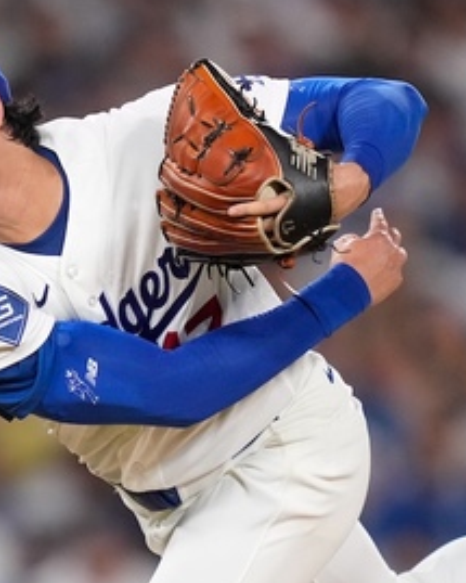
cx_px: 115
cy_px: 289
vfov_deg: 3.4
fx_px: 9953
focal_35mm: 577
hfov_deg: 2.7
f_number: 2.8
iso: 3200
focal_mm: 400
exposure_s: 1/2500
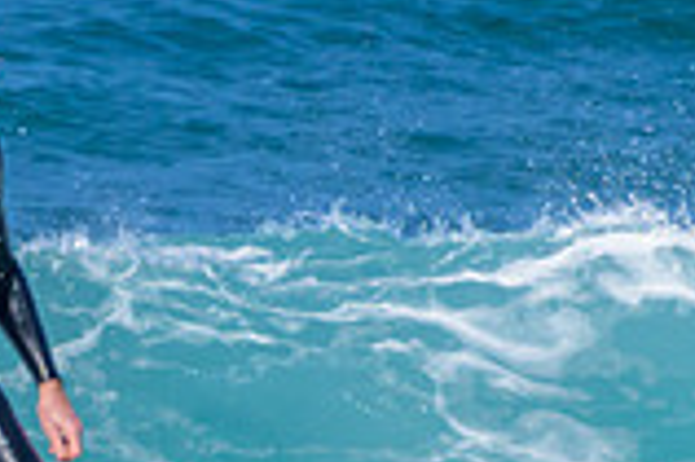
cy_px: 663
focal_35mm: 2967
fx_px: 57219
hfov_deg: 0.7
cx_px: 344
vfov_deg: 0.5
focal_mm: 700
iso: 800
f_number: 11
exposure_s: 1/2000
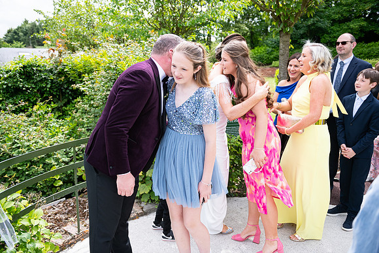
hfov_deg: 63.6
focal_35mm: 29
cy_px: 126
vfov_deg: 45.0
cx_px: 190
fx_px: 305
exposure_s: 1/1600
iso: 250
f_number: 3.5
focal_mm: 29
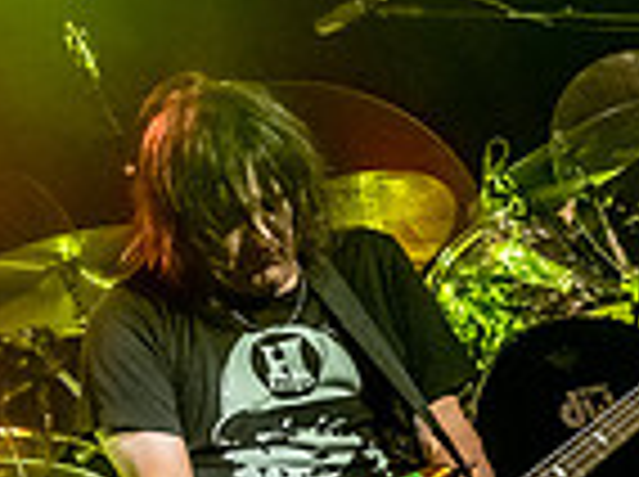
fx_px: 2562
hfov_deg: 13.9
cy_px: 182
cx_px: -72
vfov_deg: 10.6
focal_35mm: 139
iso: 1600
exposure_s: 1/250
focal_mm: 17
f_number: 3.5
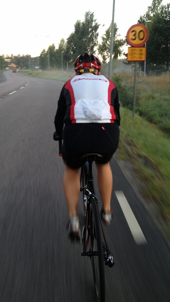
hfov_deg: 30.4
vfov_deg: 51.6
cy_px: 149
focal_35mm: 39
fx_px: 312
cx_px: 73
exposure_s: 1/40
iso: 50
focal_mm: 4.28
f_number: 2.4
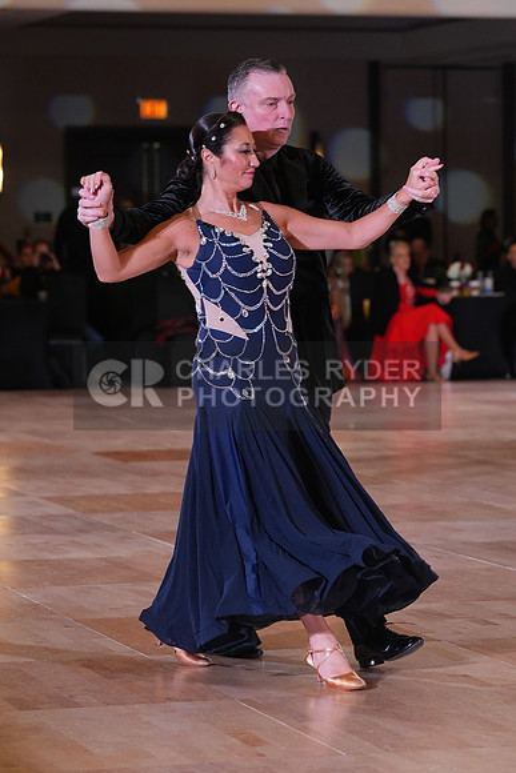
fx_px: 2965
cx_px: 258
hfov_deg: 9.9
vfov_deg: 14.9
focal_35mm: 138
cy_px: 386
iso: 3200
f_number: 5
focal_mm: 138
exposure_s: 1/250
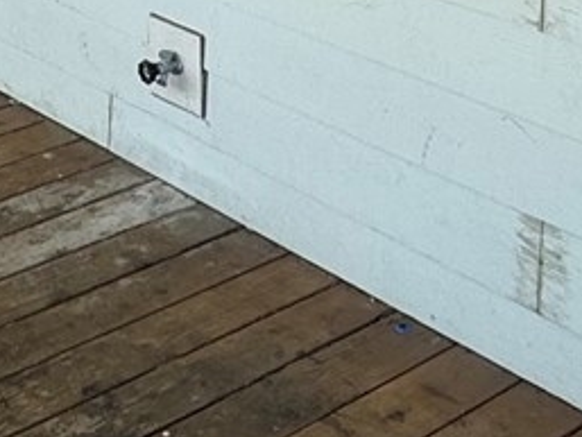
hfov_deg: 21.8
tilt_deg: -0.6
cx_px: 23
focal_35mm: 87
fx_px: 1463
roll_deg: -0.6
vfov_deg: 14.3
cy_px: -428
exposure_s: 1/430
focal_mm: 2.22
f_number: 2.2
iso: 50
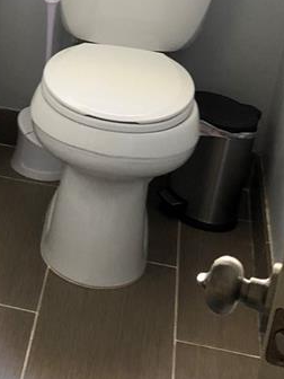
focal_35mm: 100
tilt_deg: -21.3
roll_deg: -2.1
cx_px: -136
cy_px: 69
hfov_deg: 13.9
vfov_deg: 19.4
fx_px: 1094
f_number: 1.8
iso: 40
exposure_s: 1/24
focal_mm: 4
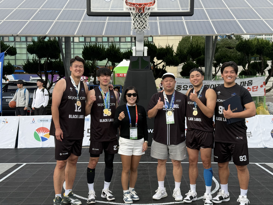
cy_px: 102
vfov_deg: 30.3
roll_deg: +0.0
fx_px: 379
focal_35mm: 48
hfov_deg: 39.7
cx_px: 136
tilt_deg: -3.6
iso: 64
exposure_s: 1/669
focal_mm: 6.76
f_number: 1.78
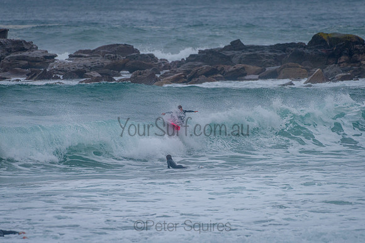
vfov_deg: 2.2
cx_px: 182
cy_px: 122
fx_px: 6211
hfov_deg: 3.4
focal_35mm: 613
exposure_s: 1/2000
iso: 450
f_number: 5.6
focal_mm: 500
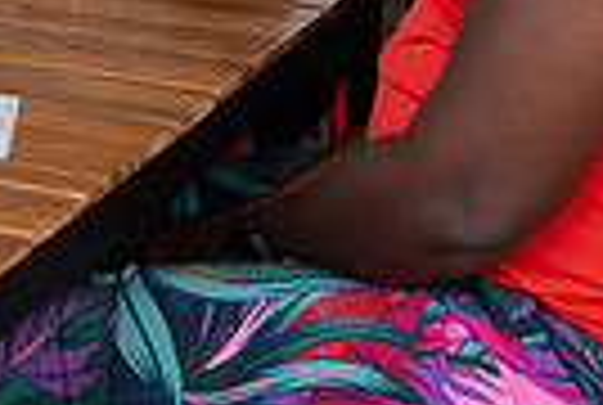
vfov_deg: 8.4
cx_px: -381
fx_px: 2636
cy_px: -358
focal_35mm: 157
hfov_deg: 12.2
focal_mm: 33.5
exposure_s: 1/500
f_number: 3.5
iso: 1250
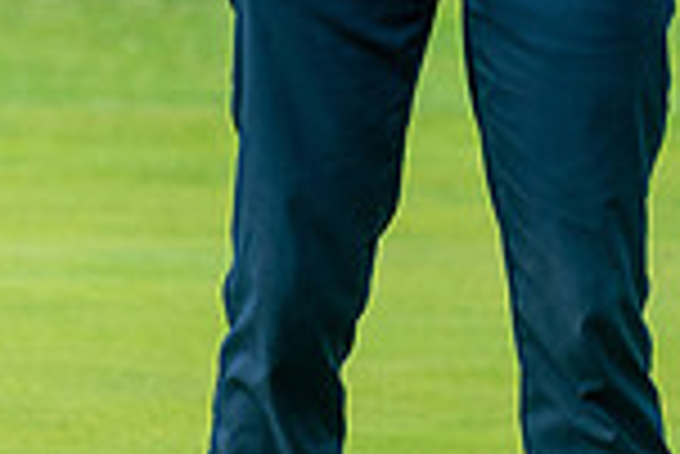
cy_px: -463
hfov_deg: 1.1
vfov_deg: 0.7
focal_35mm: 1881
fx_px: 35563
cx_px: 297
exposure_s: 1/800
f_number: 5
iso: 160
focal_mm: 300
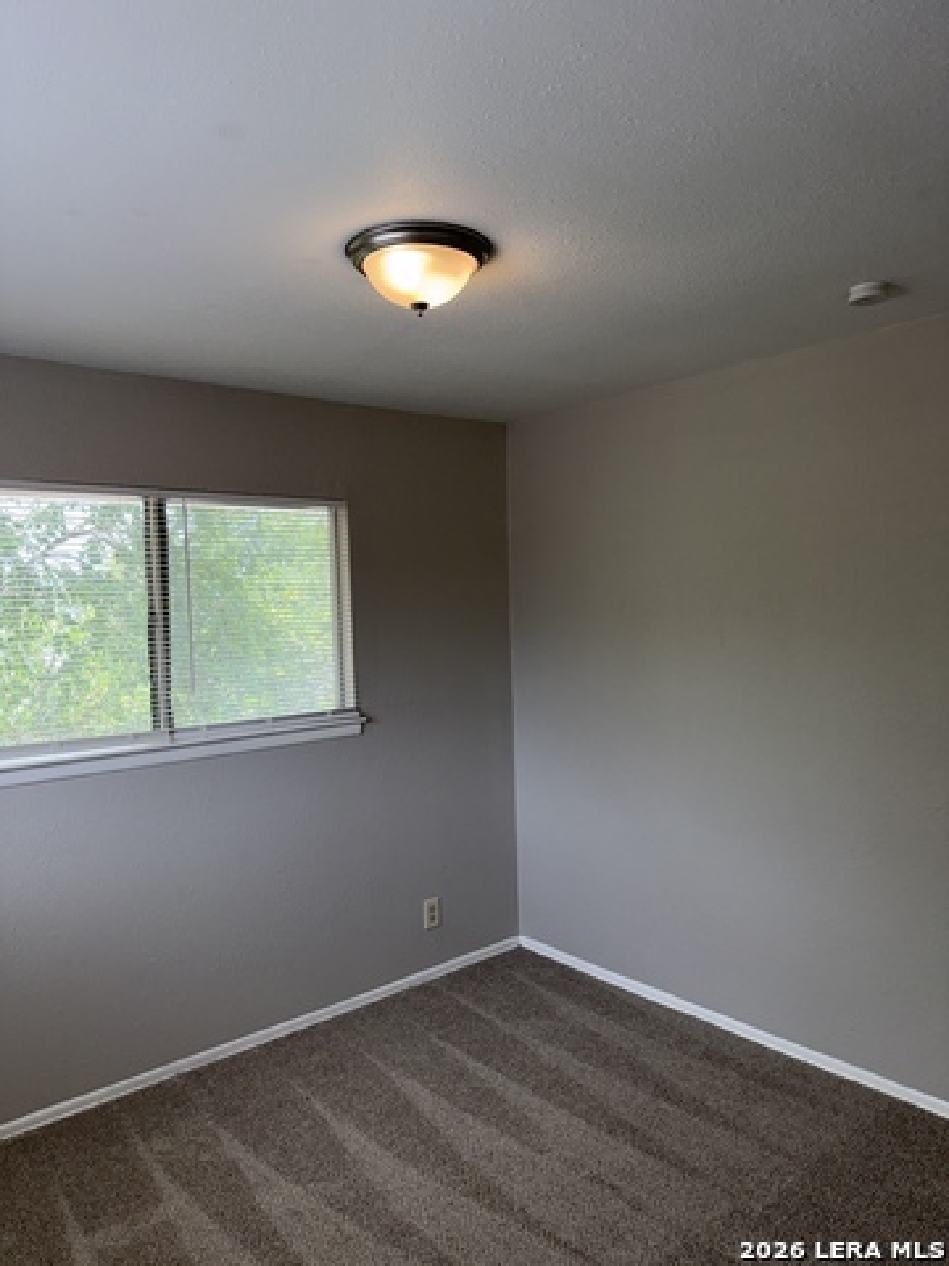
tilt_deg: -4.1
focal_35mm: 24
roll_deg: +1.4
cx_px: 474
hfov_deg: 56.8
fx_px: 877
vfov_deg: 71.6
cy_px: 633
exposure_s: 1/395
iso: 50
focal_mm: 6.76
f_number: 1.78
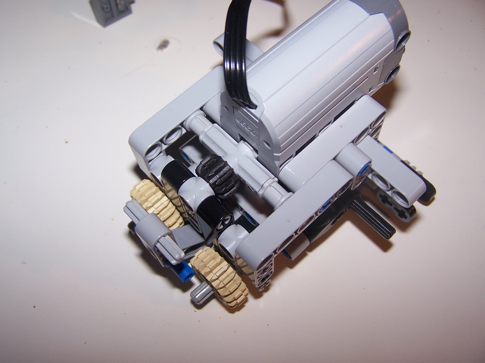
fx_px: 532
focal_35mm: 38
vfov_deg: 37.7
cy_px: 182
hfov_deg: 49.0
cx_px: 242
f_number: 2.8
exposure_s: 1/60
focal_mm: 6.3
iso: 80
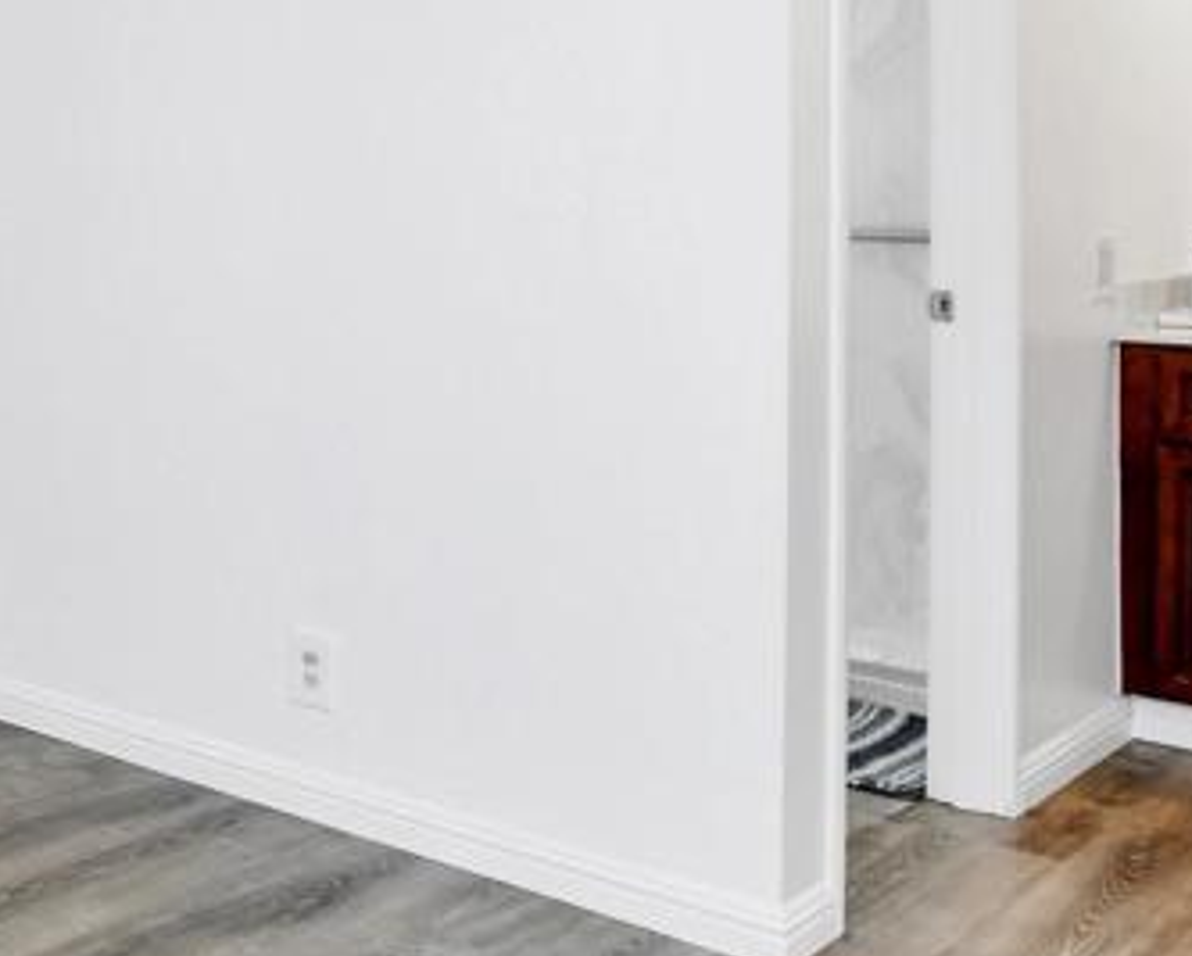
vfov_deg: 29.6
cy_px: 156
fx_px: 1756
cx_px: -215
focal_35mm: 50
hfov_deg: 31.7
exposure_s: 1/15
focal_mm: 11.5
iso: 200
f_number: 6.3
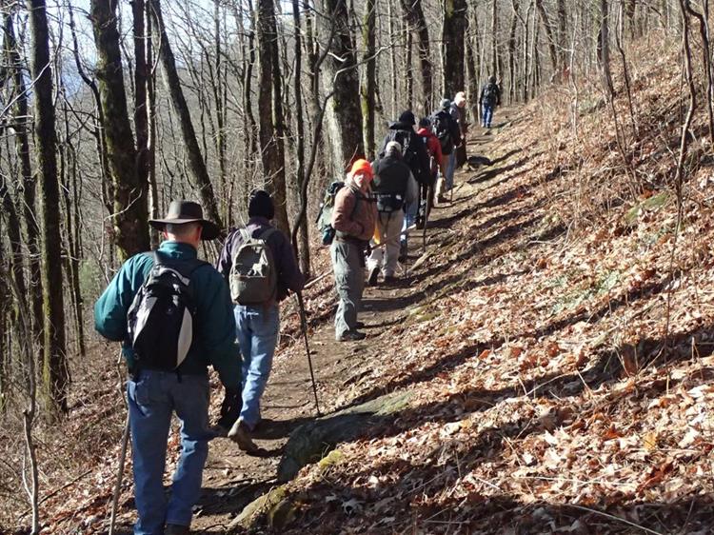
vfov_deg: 27.5
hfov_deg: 36.2
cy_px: 268
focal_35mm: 53
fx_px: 1093
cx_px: 357
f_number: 13
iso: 800
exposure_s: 1/125
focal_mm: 9.61
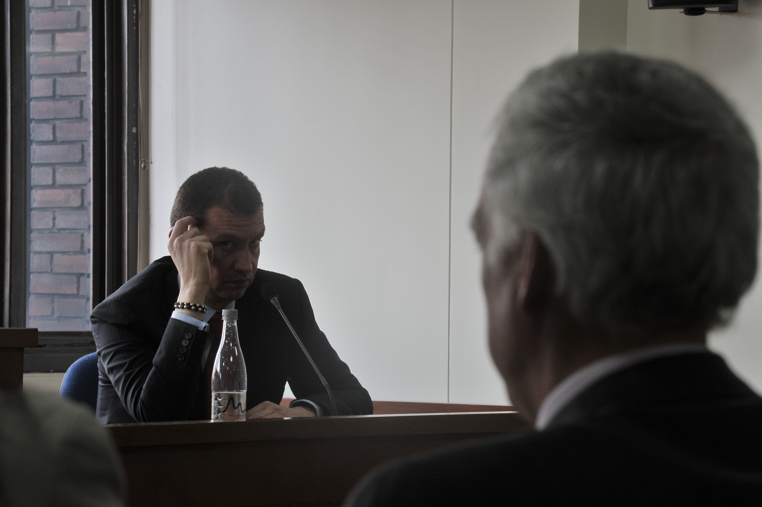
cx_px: 381
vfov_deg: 8.3
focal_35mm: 165
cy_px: 254
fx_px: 3490
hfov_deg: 12.5
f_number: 16
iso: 1000
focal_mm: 165
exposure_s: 1/25
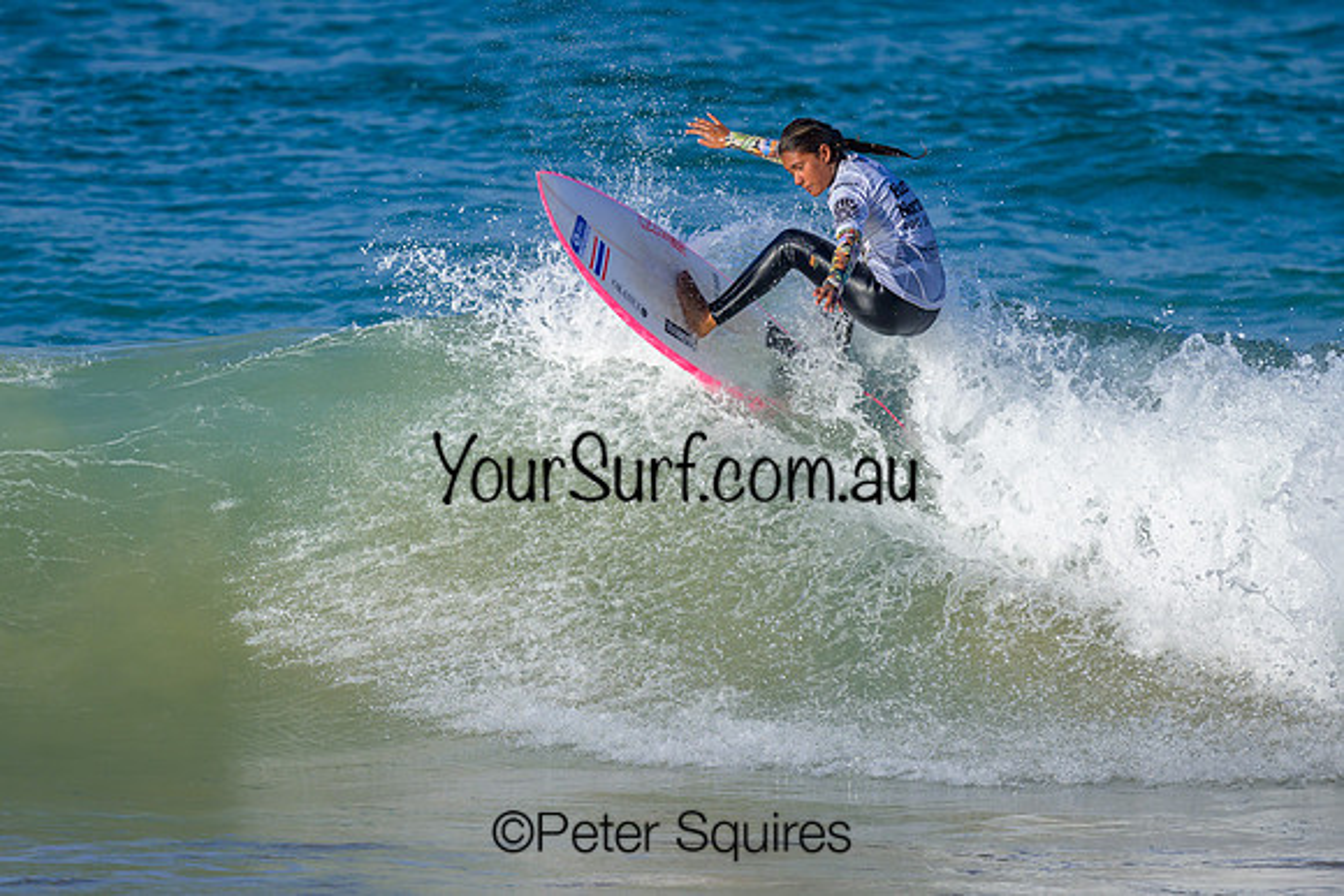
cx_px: 725
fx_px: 41015
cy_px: 348
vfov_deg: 1.3
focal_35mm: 1098
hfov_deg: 1.9
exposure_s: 1/2000
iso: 360
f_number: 6.3
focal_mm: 800
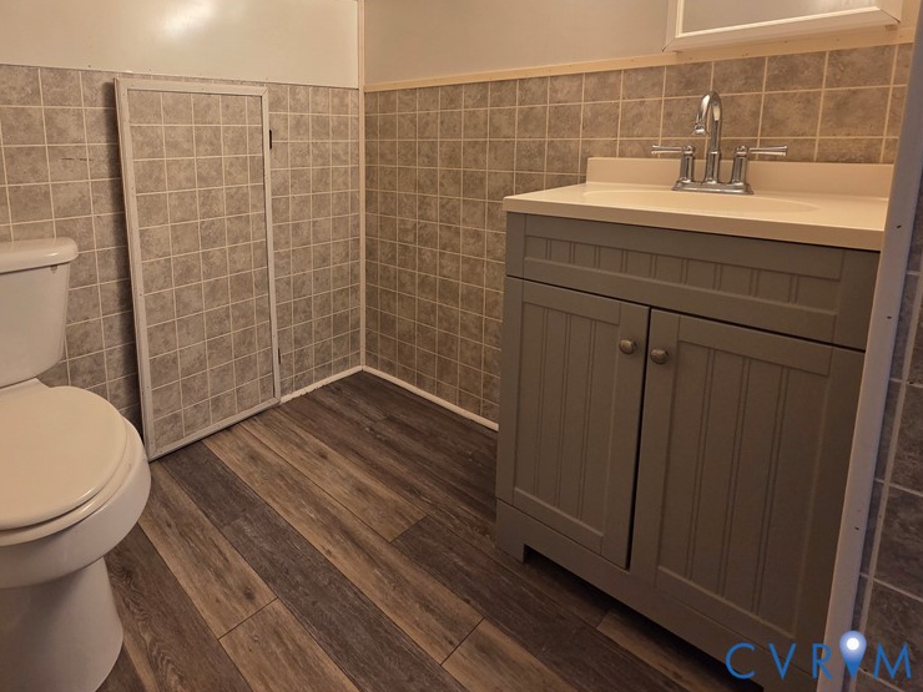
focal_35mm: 18
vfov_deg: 69.0
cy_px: 216
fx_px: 480
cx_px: 342
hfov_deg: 85.9
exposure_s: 1/60
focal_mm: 2.2
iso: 200
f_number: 2.2
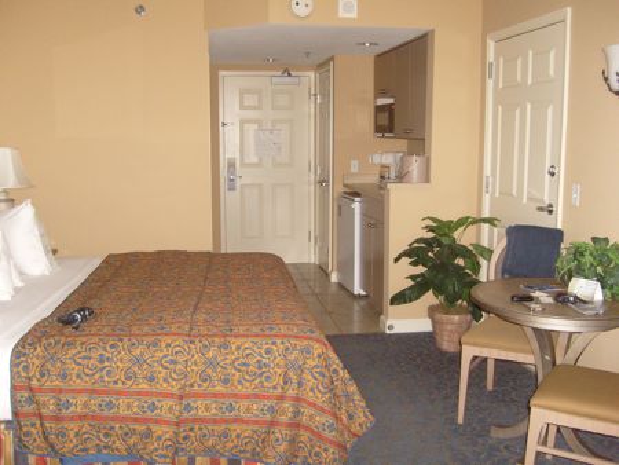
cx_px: 310
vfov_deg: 40.7
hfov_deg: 52.6
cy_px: 232
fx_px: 626
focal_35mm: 35
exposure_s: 1/45
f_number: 2.8
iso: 240
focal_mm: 5.8
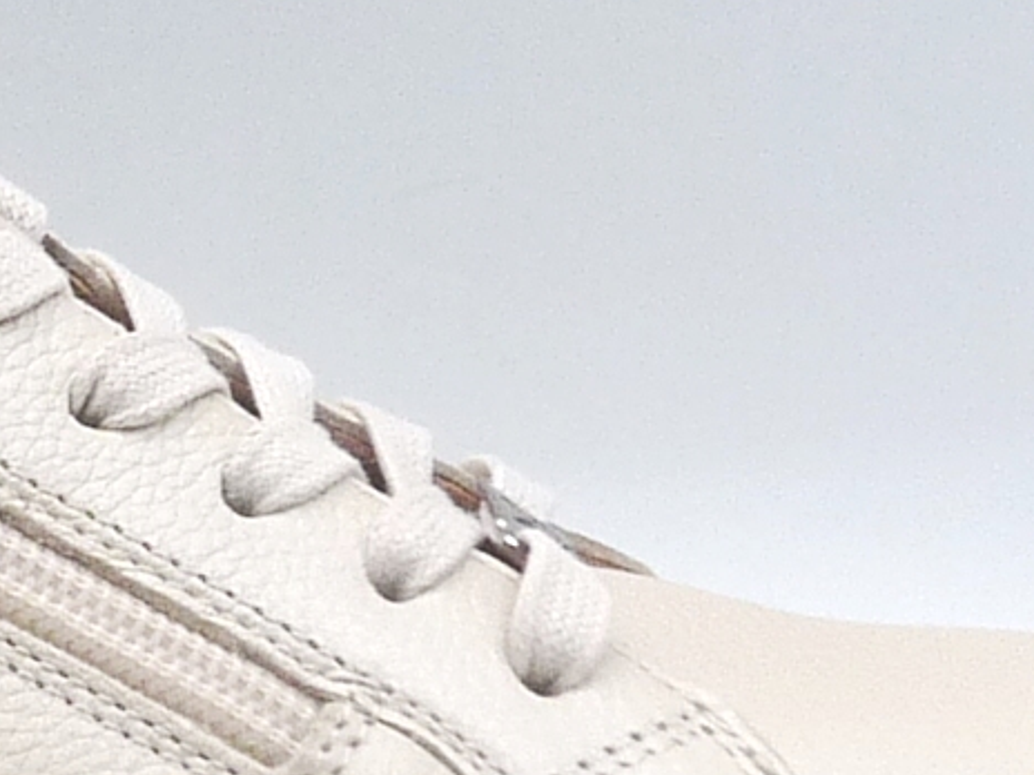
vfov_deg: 8.4
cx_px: -252
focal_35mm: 176
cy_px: 555
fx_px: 5257
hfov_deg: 11.0
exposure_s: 1/250
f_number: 5
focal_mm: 5.1
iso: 100
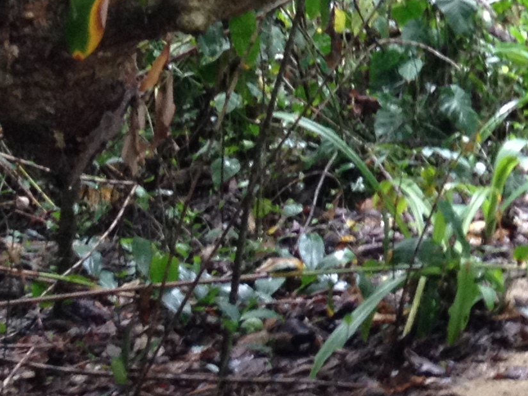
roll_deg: +0.6
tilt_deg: -3.2
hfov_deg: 13.4
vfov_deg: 10.4
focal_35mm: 139
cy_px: -142
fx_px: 2120
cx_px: 791
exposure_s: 1/20
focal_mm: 4.28
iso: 125
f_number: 2.4
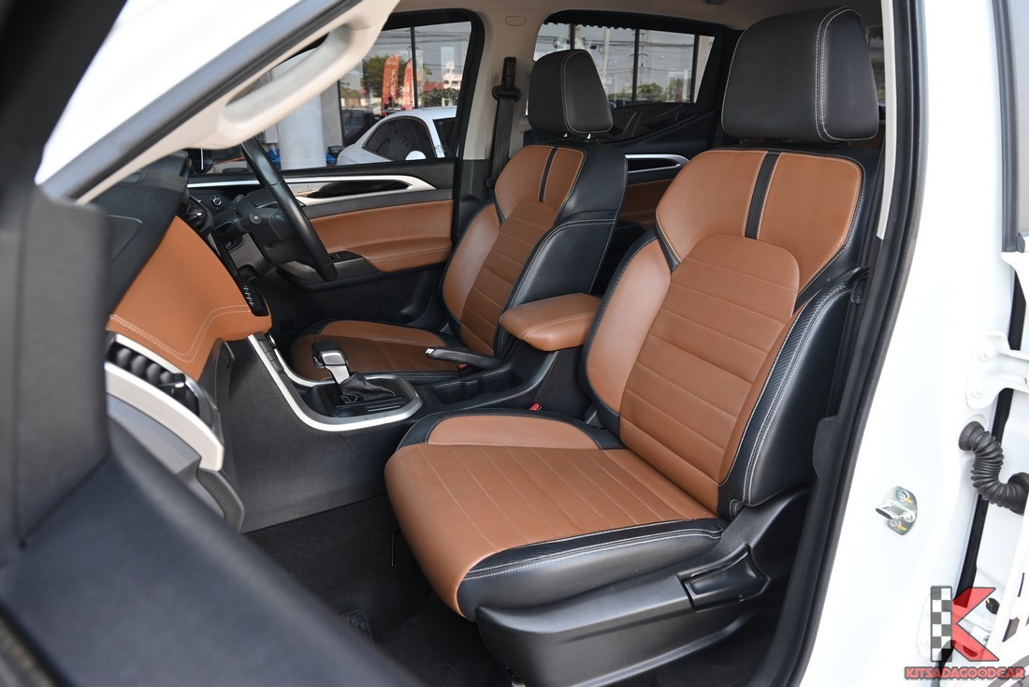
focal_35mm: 24
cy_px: 344
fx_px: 686
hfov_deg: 73.7
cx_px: 514
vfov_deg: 53.2
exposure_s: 1/90
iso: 400
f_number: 6.7
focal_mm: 24
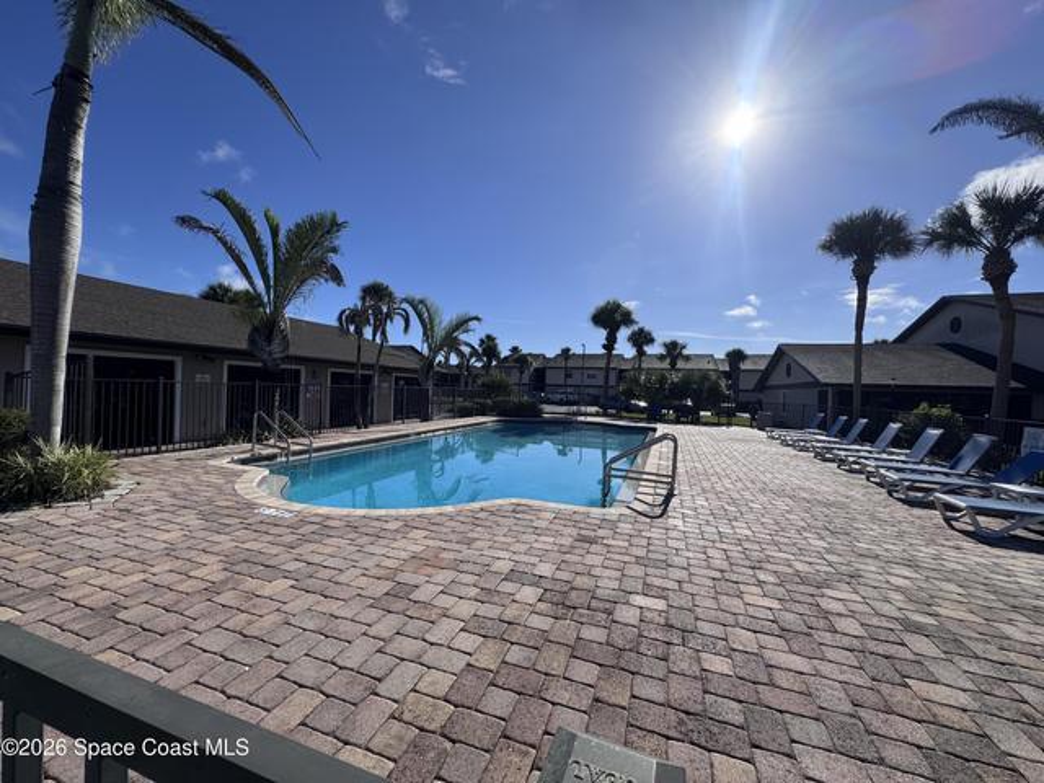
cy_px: 392
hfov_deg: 102.1
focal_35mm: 14
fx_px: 422
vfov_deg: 85.7
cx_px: 522
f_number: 2.2
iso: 50
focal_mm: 2.22
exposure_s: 1/3906
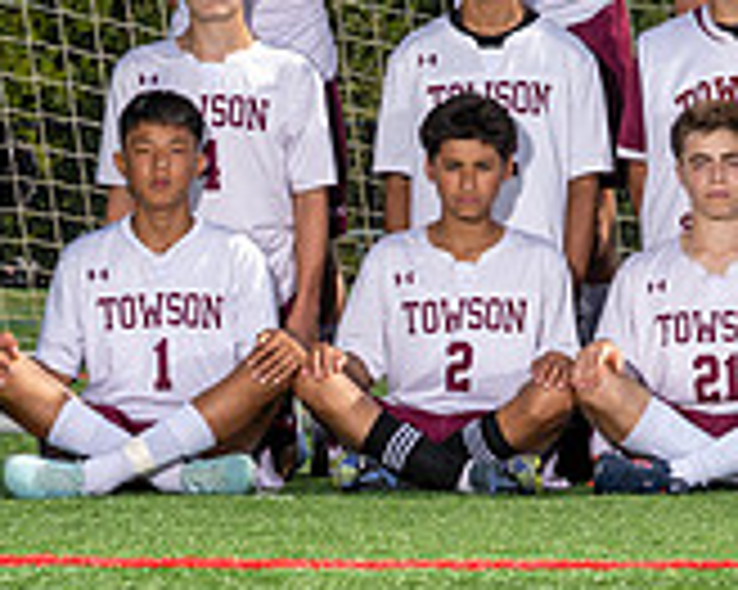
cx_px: 1374
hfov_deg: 5.8
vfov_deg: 4.7
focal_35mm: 326
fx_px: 7116
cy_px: 325
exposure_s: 1/200
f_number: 7.1
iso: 50
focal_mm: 70
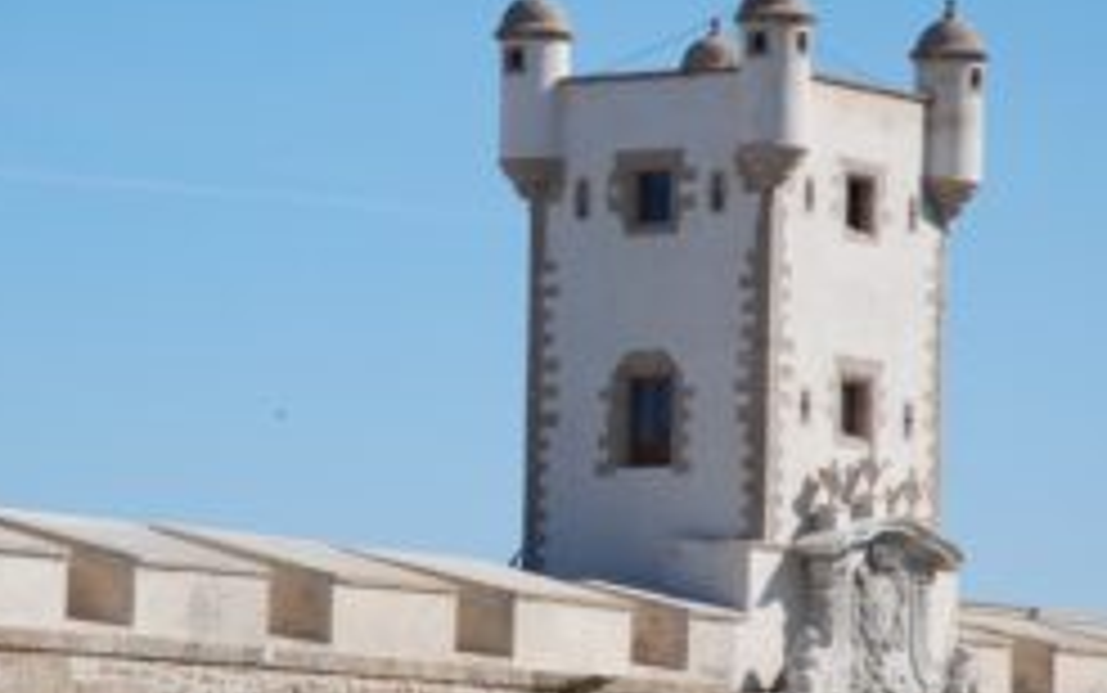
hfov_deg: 9.6
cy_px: 353
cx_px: 446
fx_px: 6580
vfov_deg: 6.0
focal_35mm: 218
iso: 100
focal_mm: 70
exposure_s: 1/500
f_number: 5.6
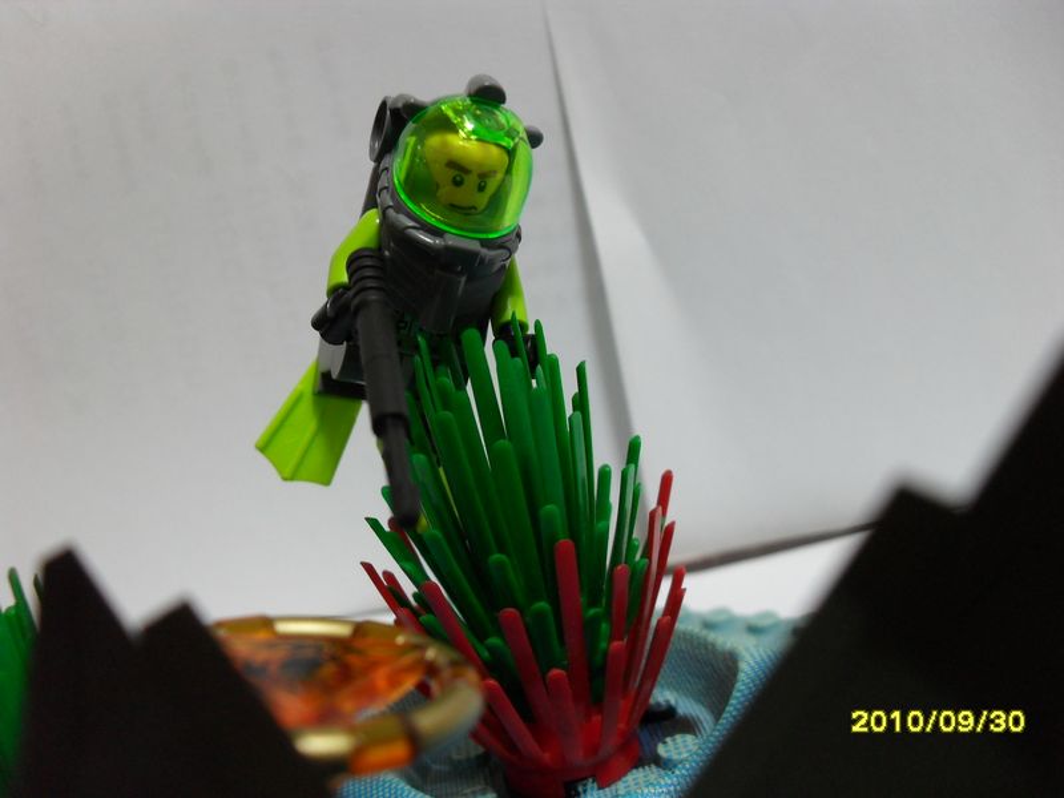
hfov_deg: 52.6
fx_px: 1076
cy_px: 399
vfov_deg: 40.7
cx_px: 532
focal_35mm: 35
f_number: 2.8
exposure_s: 1/15
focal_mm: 6.2
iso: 200
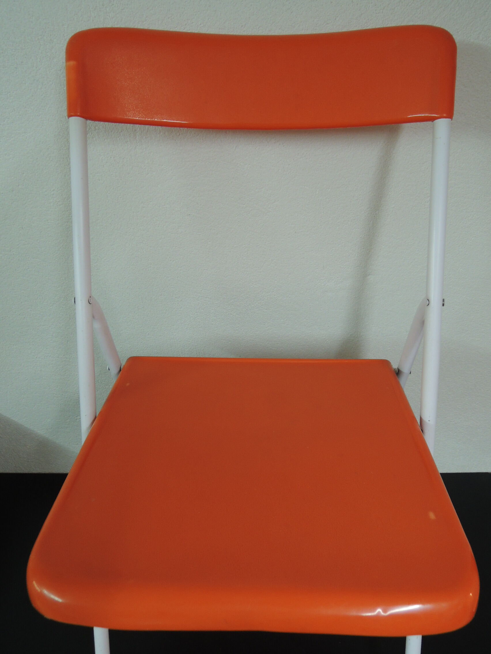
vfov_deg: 71.6
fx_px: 454
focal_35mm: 24
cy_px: 327
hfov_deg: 56.8
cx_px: 246
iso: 220
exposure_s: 1/30
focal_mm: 4.3
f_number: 2.8
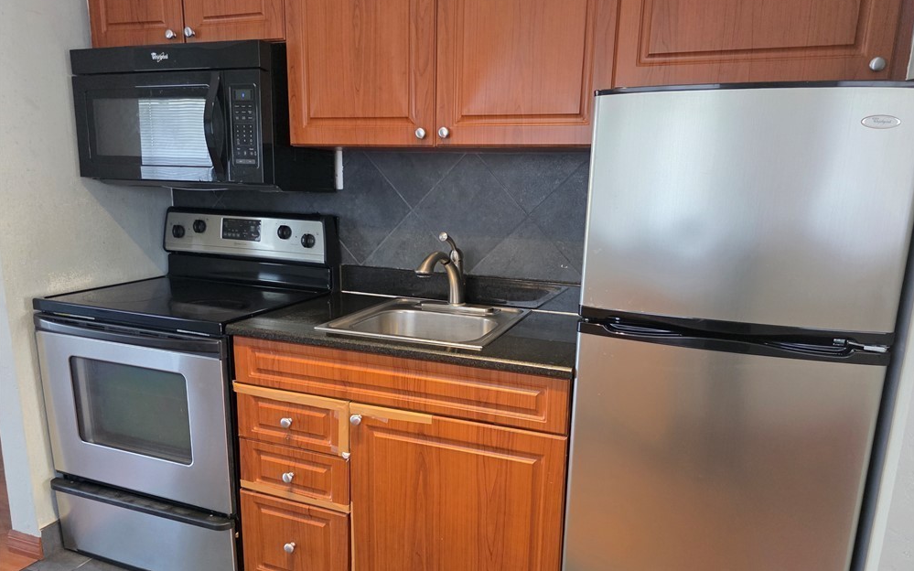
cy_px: 323
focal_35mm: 25
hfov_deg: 72.5
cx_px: 466
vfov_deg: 49.1
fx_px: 623
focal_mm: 6.3
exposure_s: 1/120
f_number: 1.7
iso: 500
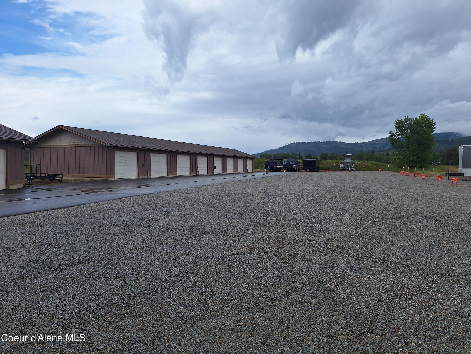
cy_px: 177
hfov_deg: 73.9
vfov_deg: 58.9
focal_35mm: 23
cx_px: 236
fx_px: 313
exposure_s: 1/3344
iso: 25
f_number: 1.8
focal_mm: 5.54
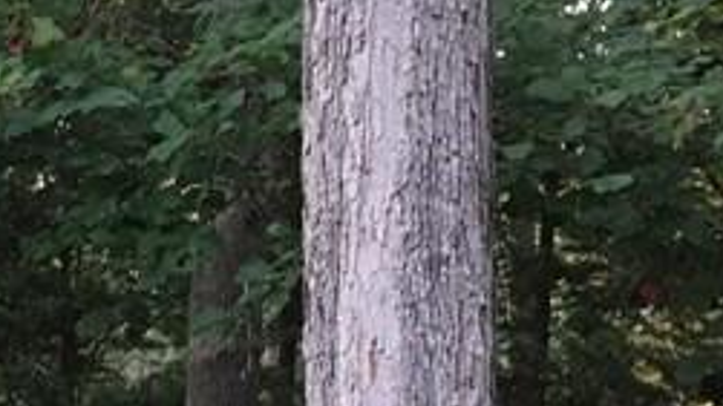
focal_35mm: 129
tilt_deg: -1.5
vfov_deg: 9.2
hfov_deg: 15.2
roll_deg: +0.1
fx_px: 2472
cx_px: -406
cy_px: 593
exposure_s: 1/30
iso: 80
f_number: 2.2
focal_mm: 4.15
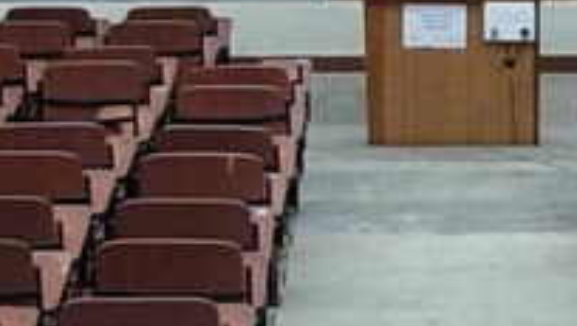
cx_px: 467
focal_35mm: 244
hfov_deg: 8.8
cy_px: 128
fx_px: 3735
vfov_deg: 5.0
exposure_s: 1/16.4
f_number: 2.9
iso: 200
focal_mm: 6.3
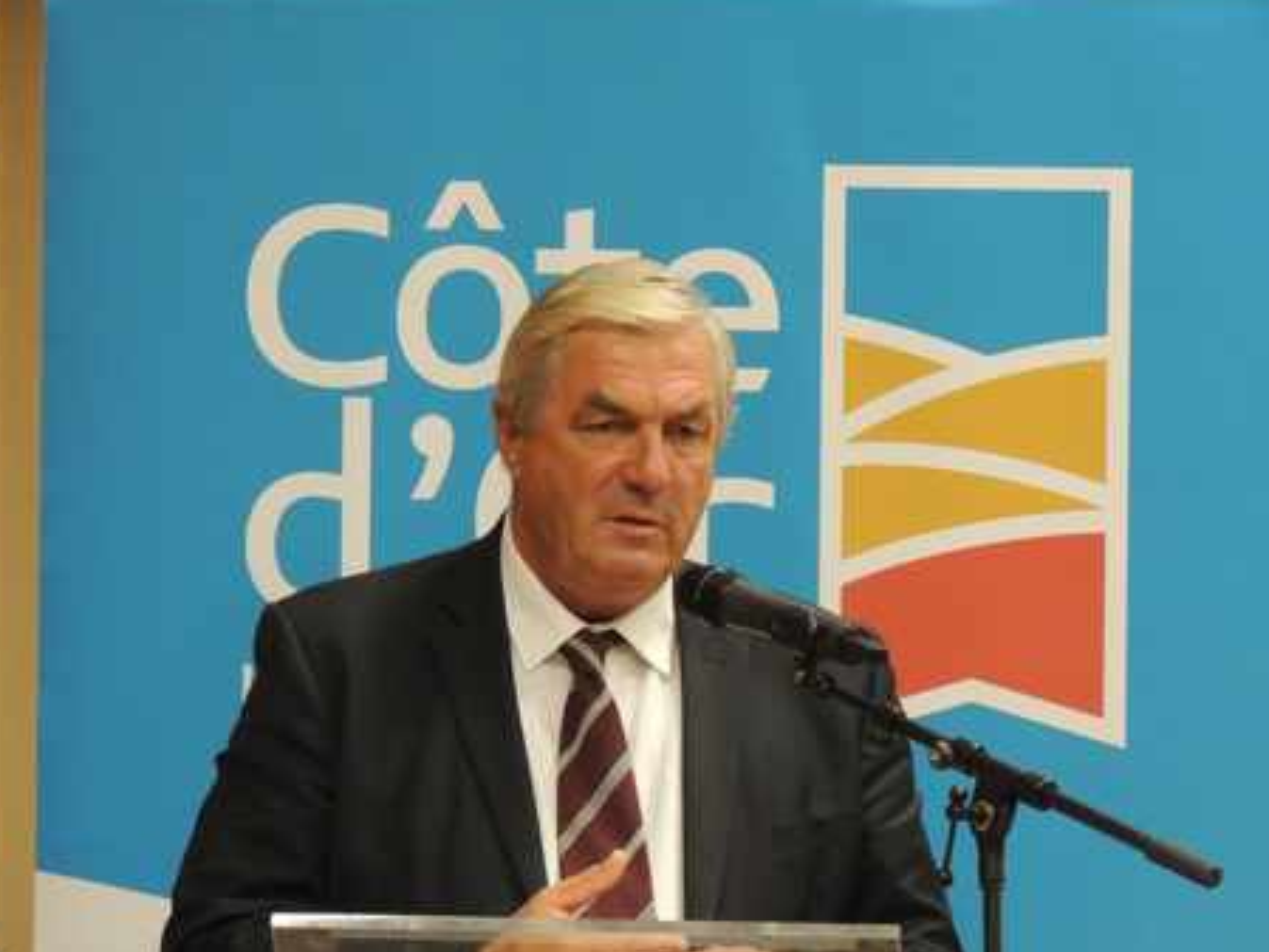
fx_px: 13274
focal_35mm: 362
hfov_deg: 5.5
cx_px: 619
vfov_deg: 4.1
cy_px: 501
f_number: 4.8
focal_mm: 57.9
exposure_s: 1/15
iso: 800
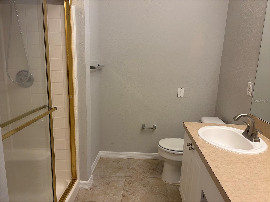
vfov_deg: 53.1
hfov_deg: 67.3
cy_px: 101
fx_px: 203
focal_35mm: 26
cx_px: 135
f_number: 1.6
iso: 100
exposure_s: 1/60
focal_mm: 5.96
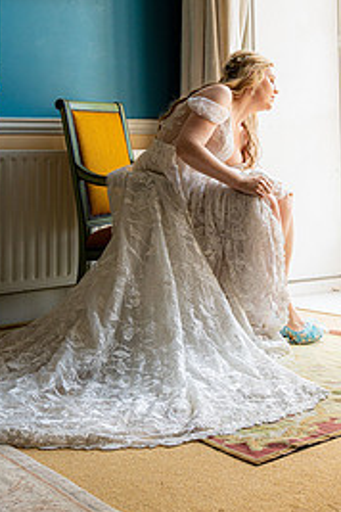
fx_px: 838
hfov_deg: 23.0
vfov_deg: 33.0
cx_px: 199
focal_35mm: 59
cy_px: 105
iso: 1000
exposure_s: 1/160
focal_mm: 35
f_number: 5.6
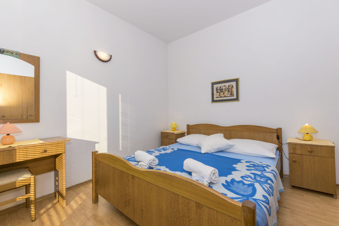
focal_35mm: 15
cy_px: 113
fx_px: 141
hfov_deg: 100.4
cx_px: 170
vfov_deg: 77.3
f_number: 8
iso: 100
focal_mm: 10
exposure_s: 1/160
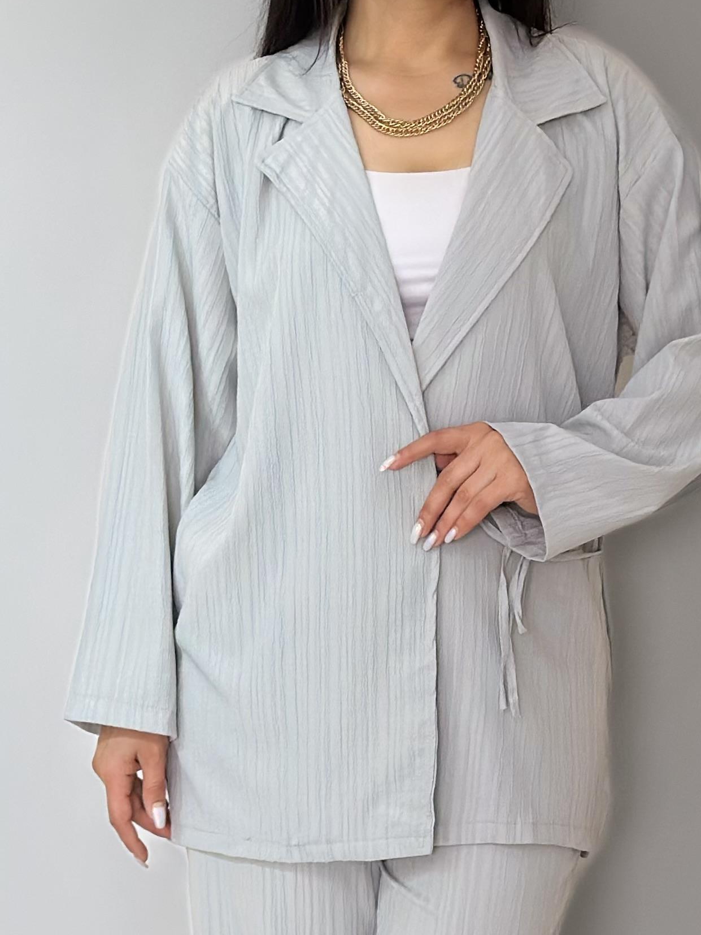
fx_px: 3158
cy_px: 709
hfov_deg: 12.7
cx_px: 447
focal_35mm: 117
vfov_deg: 16.7
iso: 80
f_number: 1.78
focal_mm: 6.86
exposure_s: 1/296
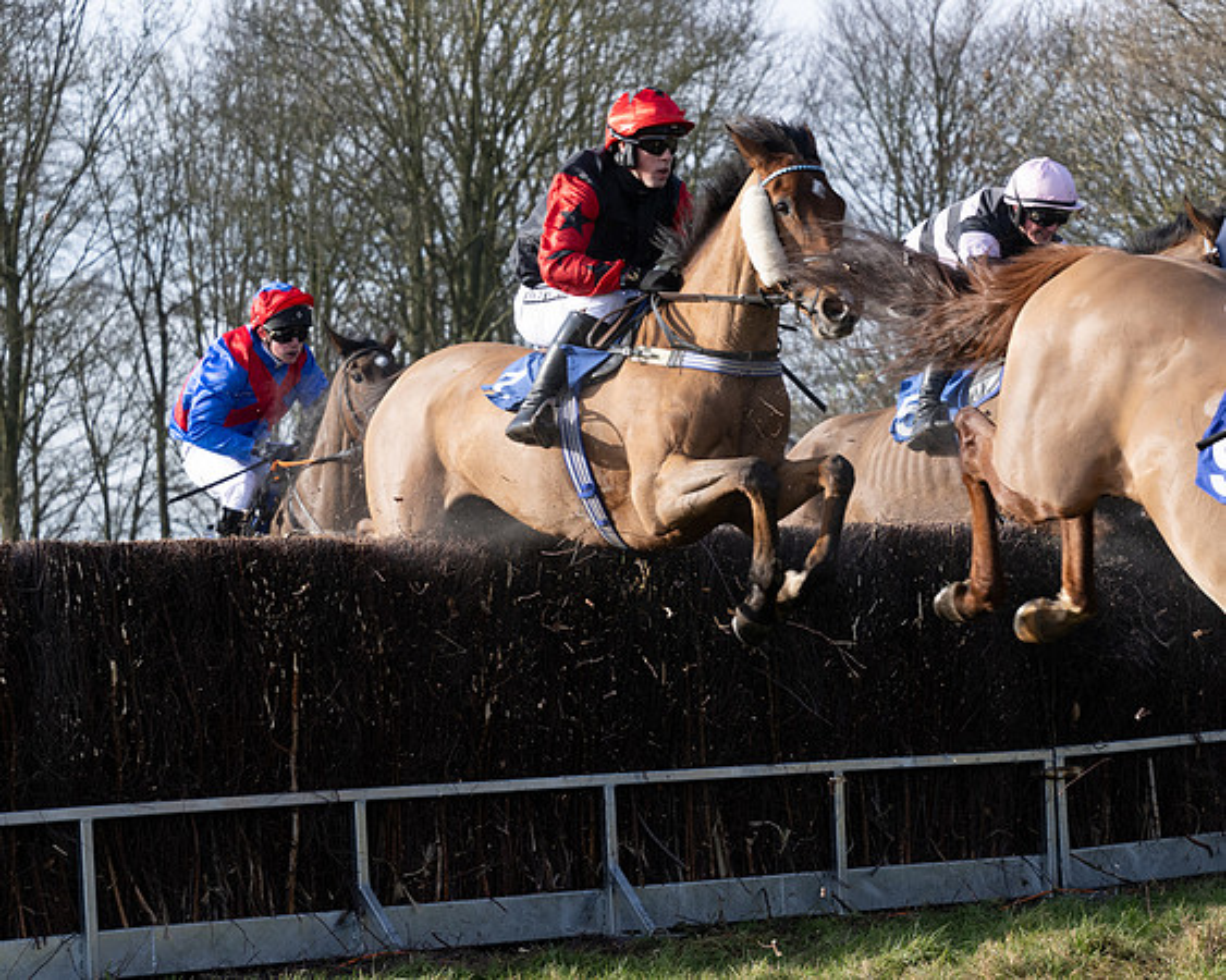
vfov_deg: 12.9
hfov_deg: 16.1
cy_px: 571
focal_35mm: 119
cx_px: 860
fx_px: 4316
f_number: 5
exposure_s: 1/1250
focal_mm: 70
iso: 400
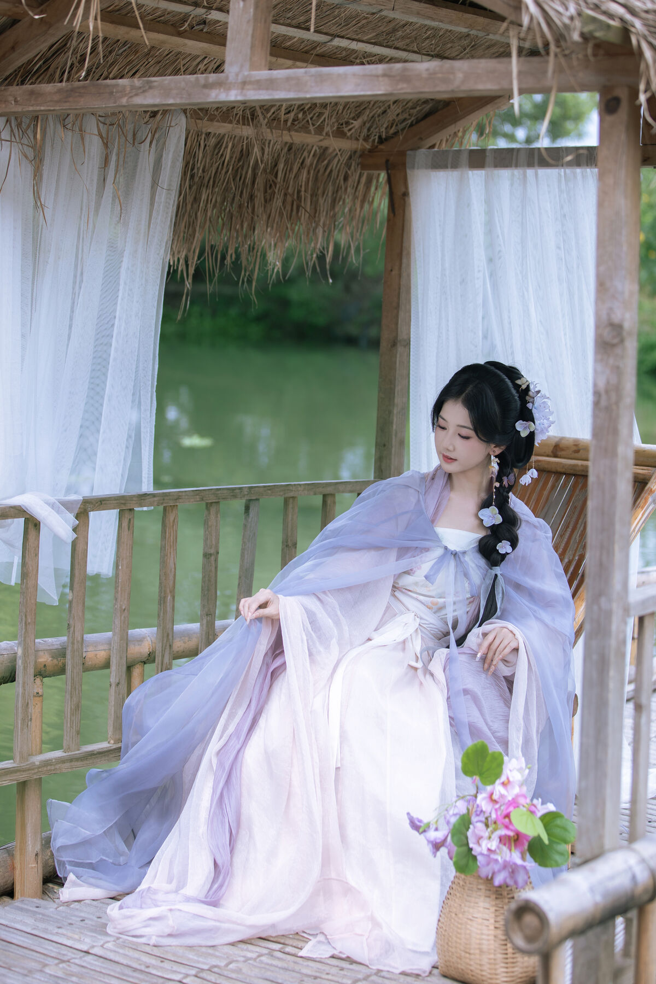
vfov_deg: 28.8
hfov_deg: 19.5
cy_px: 492
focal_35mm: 70
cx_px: 328
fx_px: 1913
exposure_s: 1/640
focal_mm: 70
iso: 100
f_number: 2.8
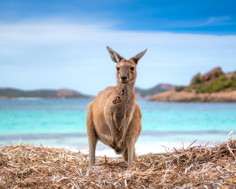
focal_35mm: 86
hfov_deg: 22.2
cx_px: 128
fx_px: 601
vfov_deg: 17.9
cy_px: 95
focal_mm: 76
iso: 200
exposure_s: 1/1250
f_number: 4
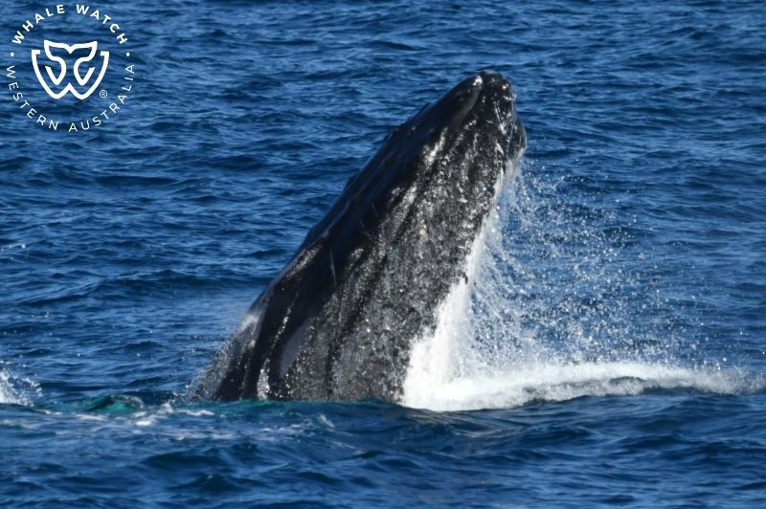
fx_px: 8929
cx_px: 383
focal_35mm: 420
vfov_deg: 3.3
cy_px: 254
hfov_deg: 4.9
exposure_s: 1/8000
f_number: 6
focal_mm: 420
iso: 800
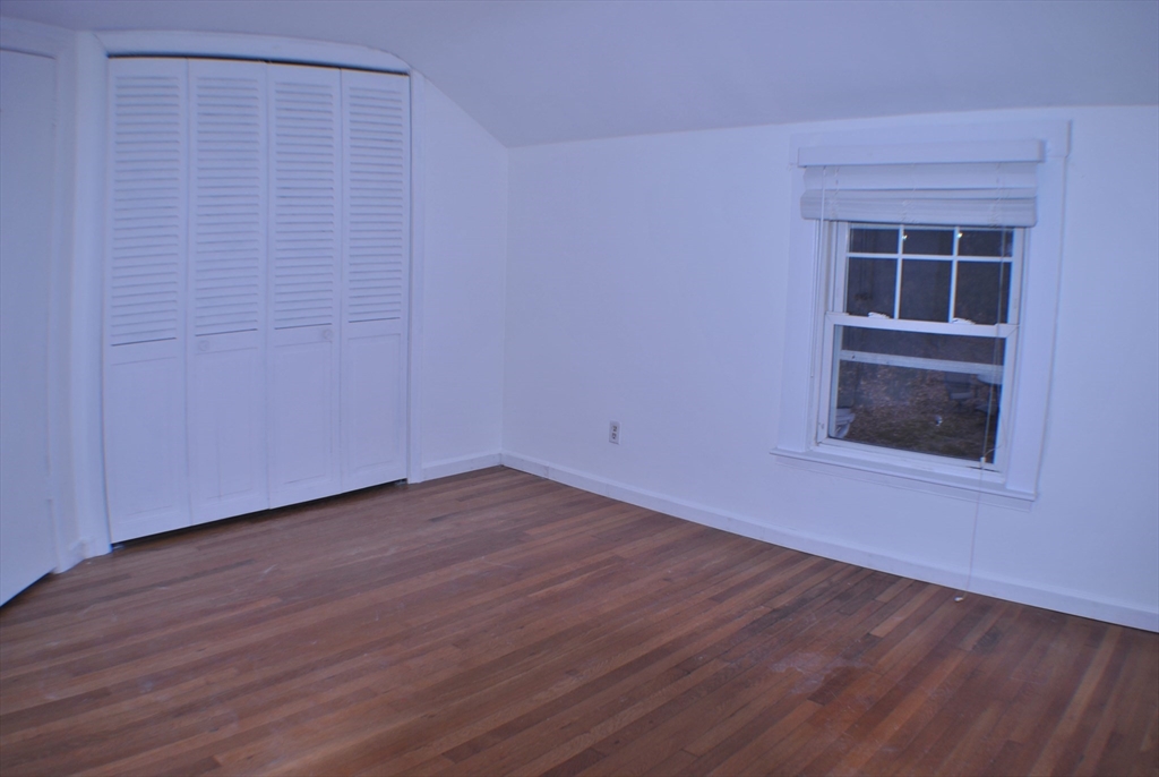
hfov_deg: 53.1
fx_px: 1161
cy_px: 388
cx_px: 580
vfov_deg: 37.0
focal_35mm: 36
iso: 100
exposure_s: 1/100
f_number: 4
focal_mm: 24
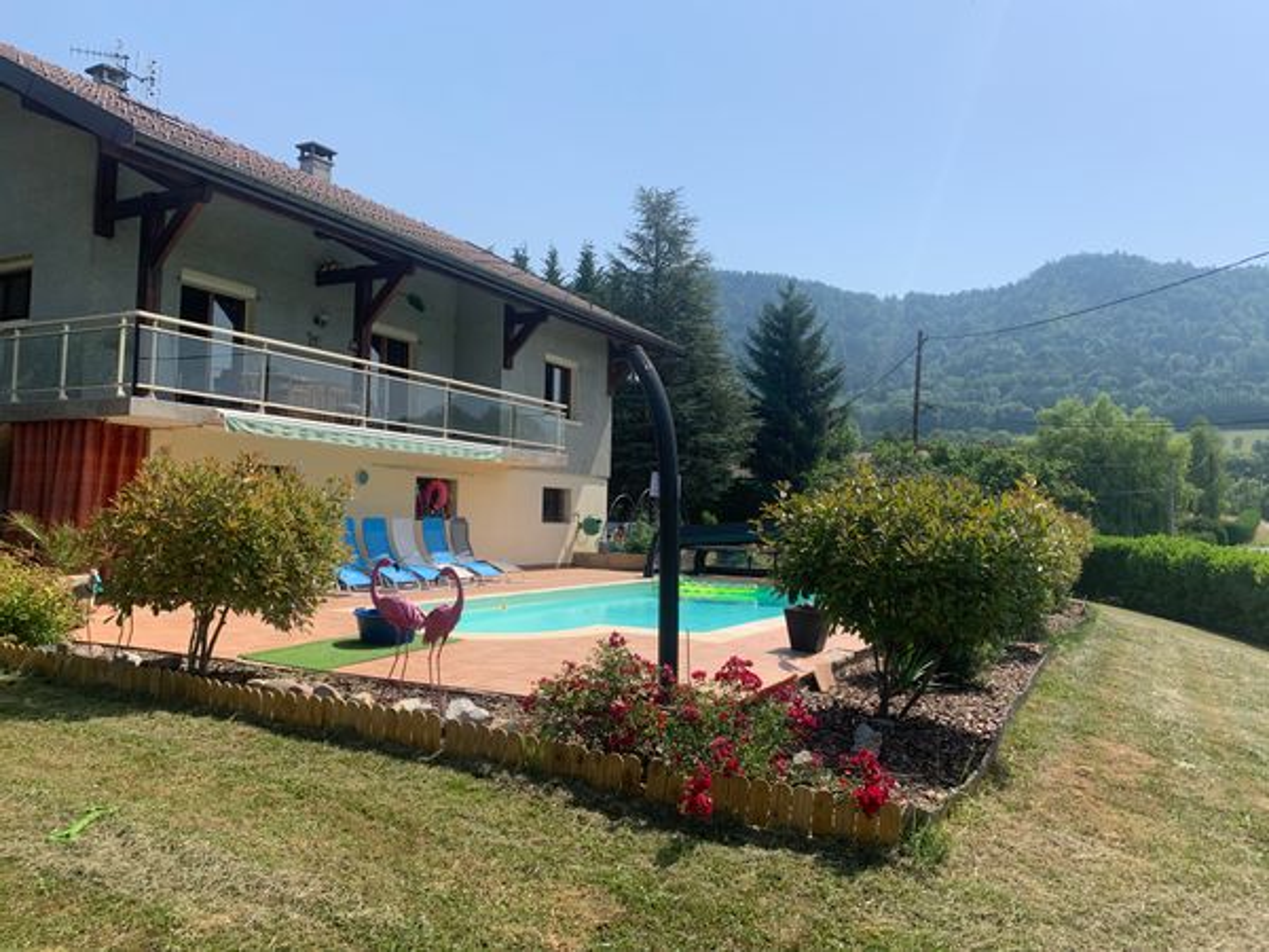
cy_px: 476
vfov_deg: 53.1
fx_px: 953
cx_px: 634
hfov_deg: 67.3
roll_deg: -1.6
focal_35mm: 26
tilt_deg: +3.6
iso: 25
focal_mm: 4.25
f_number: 1.8
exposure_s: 1/2545
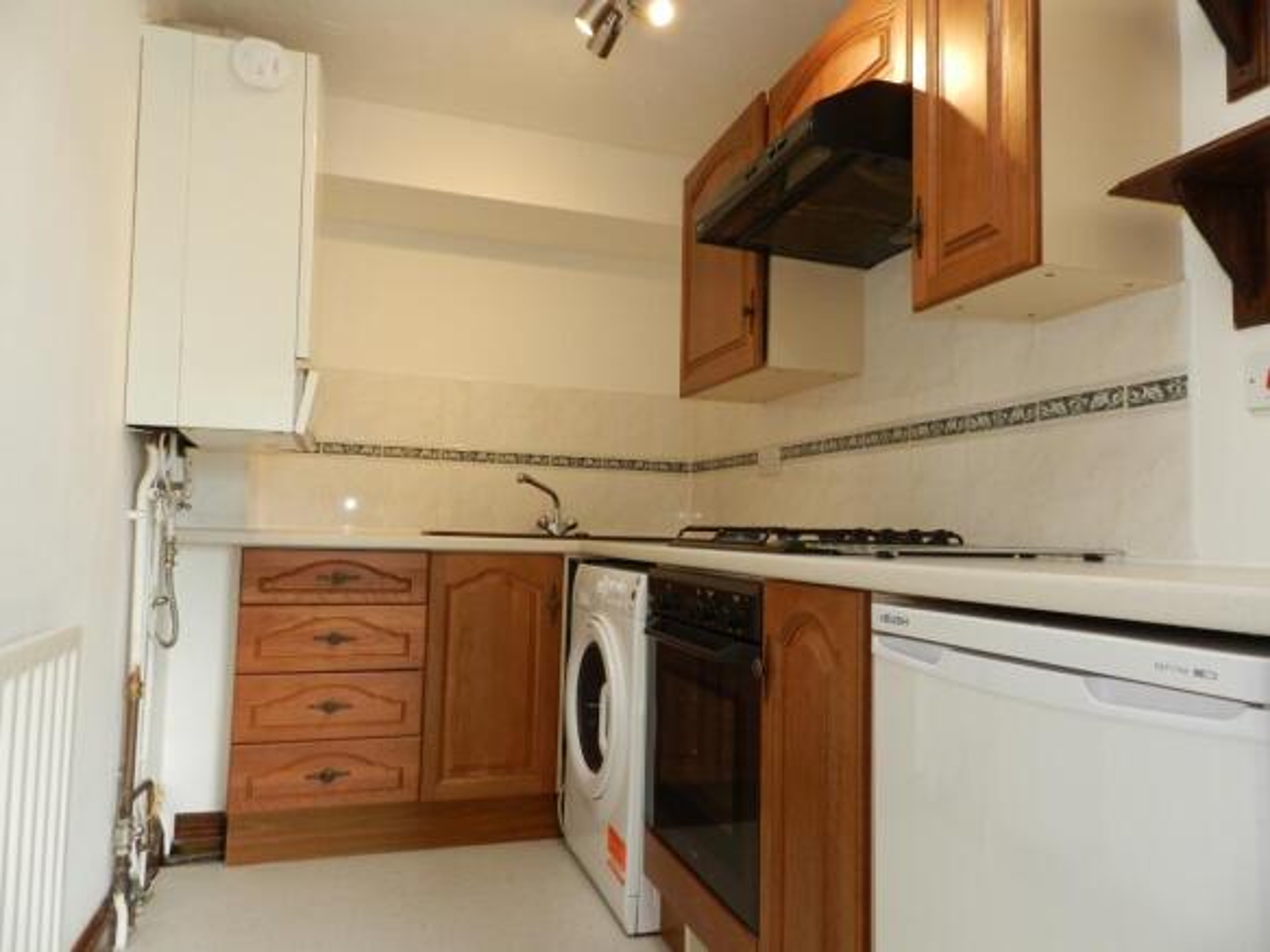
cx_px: 635
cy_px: 476
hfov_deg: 73.9
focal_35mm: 23
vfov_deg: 58.9
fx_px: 844
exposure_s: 1/50
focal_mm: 4
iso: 160
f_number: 3.4
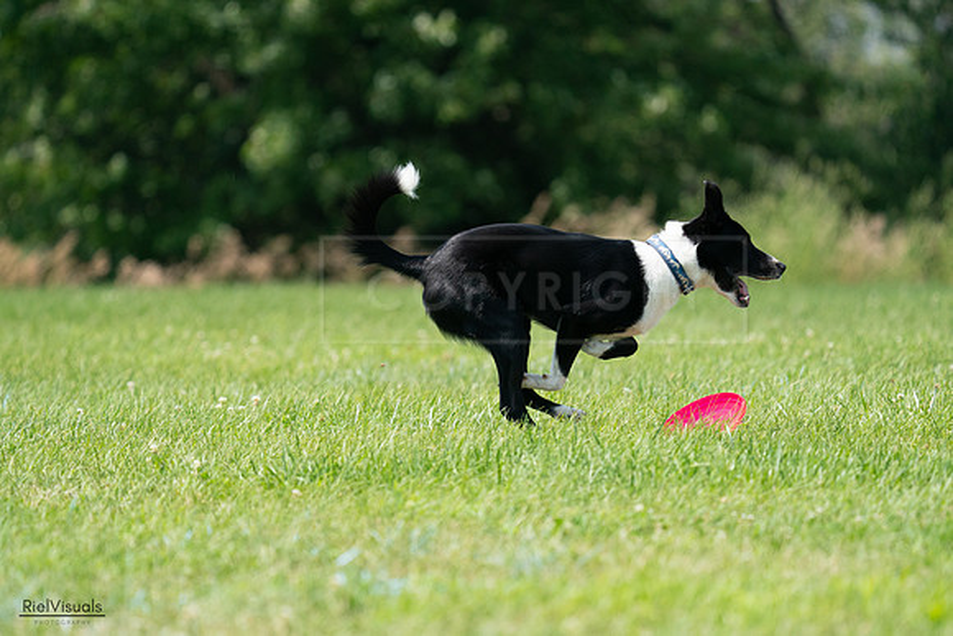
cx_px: 476
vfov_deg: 4.1
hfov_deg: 6.1
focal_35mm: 338
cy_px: 318
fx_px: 8949
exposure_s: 1/4000
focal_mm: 338
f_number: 6.3
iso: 1600
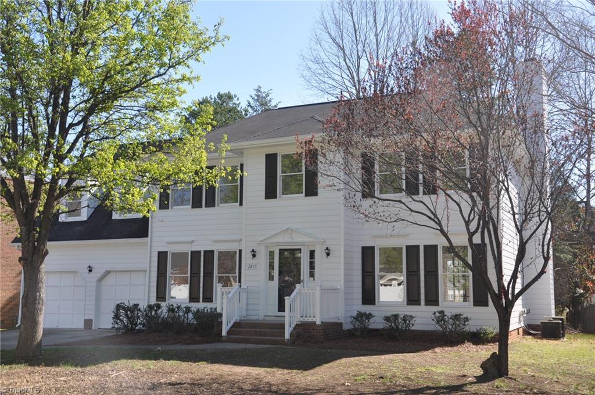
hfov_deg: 49.6
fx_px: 643
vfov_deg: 34.1
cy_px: 198
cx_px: 298
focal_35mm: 39
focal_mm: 26
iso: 200
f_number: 8
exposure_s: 1/250
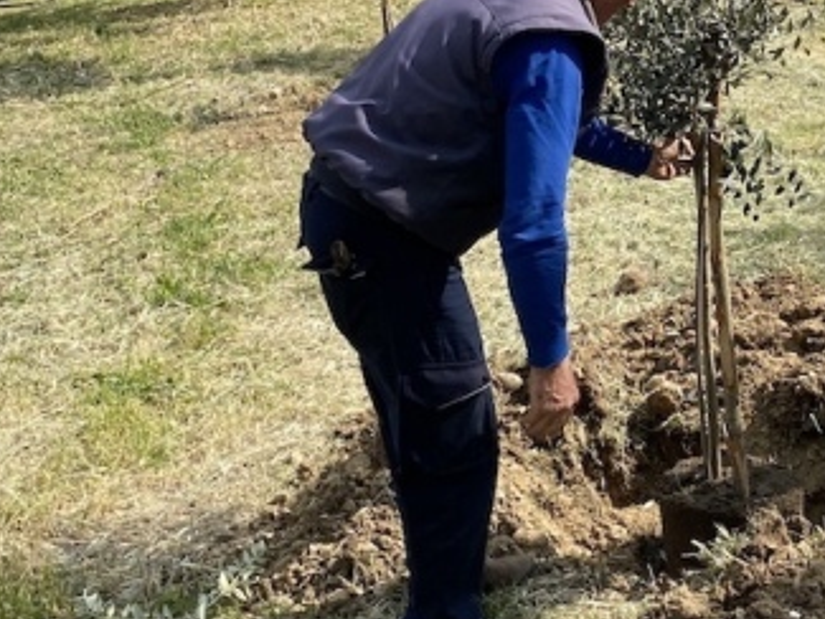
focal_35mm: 64
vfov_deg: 22.4
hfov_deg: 29.8
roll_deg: +0.7
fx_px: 1526
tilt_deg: -10.9
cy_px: 68
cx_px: 609
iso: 32
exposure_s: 1/1779
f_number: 1.8
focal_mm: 4.25
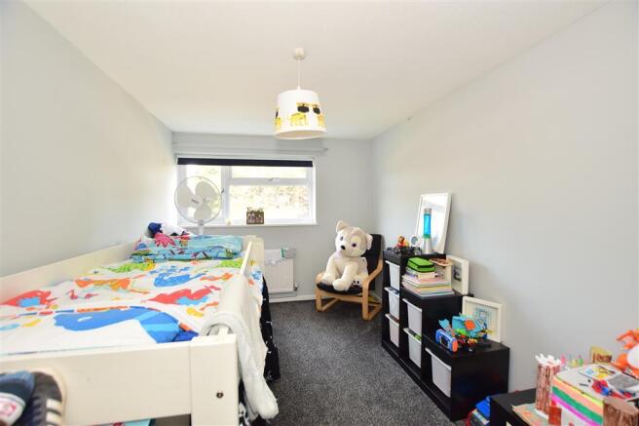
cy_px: 213
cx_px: 320
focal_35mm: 15
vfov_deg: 77.3
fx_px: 266
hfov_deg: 100.4
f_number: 5
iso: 500
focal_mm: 10
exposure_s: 1/60
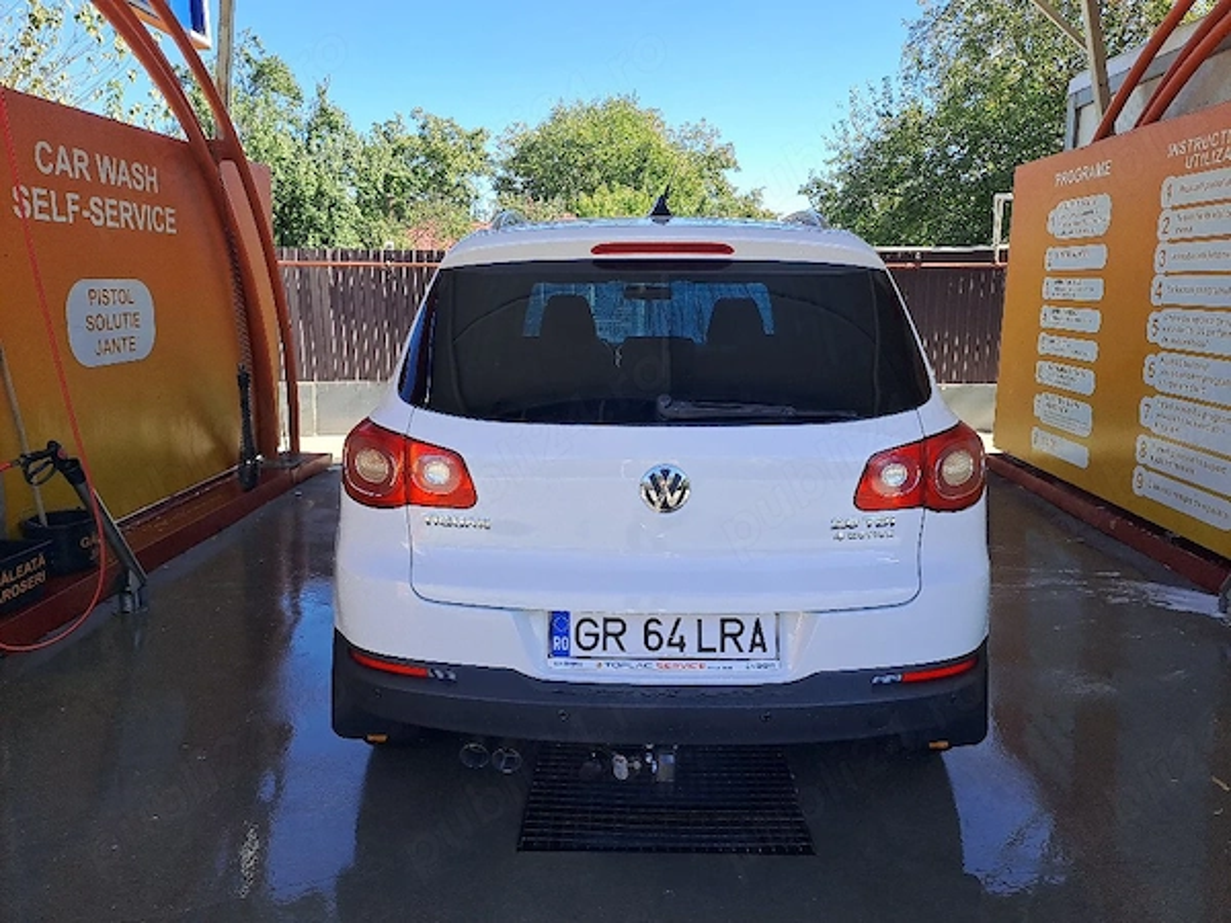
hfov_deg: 69.4
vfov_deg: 54.9
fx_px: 889
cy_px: 462
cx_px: 616
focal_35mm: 25
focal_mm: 4.65
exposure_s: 1/500
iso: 32
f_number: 1.8
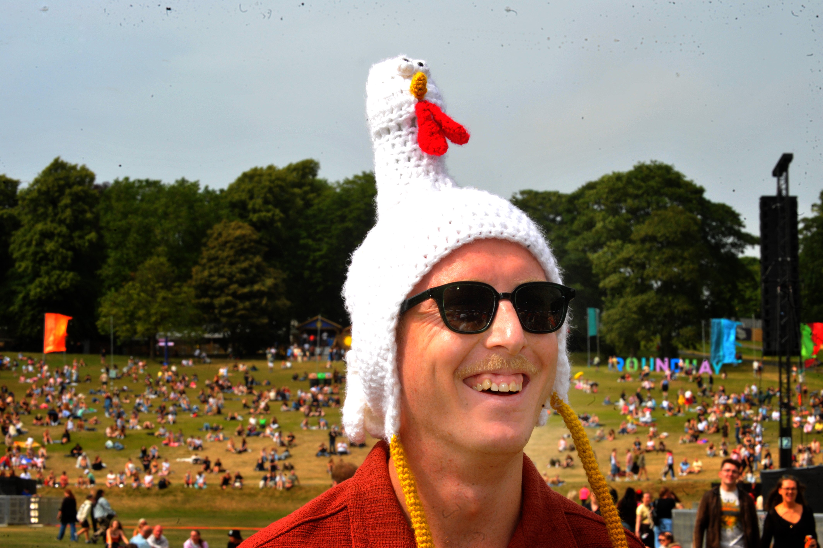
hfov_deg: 28.9
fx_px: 1599
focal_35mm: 70
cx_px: 412
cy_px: 274
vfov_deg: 19.4
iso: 1000
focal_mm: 70
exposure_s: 1/250
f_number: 20
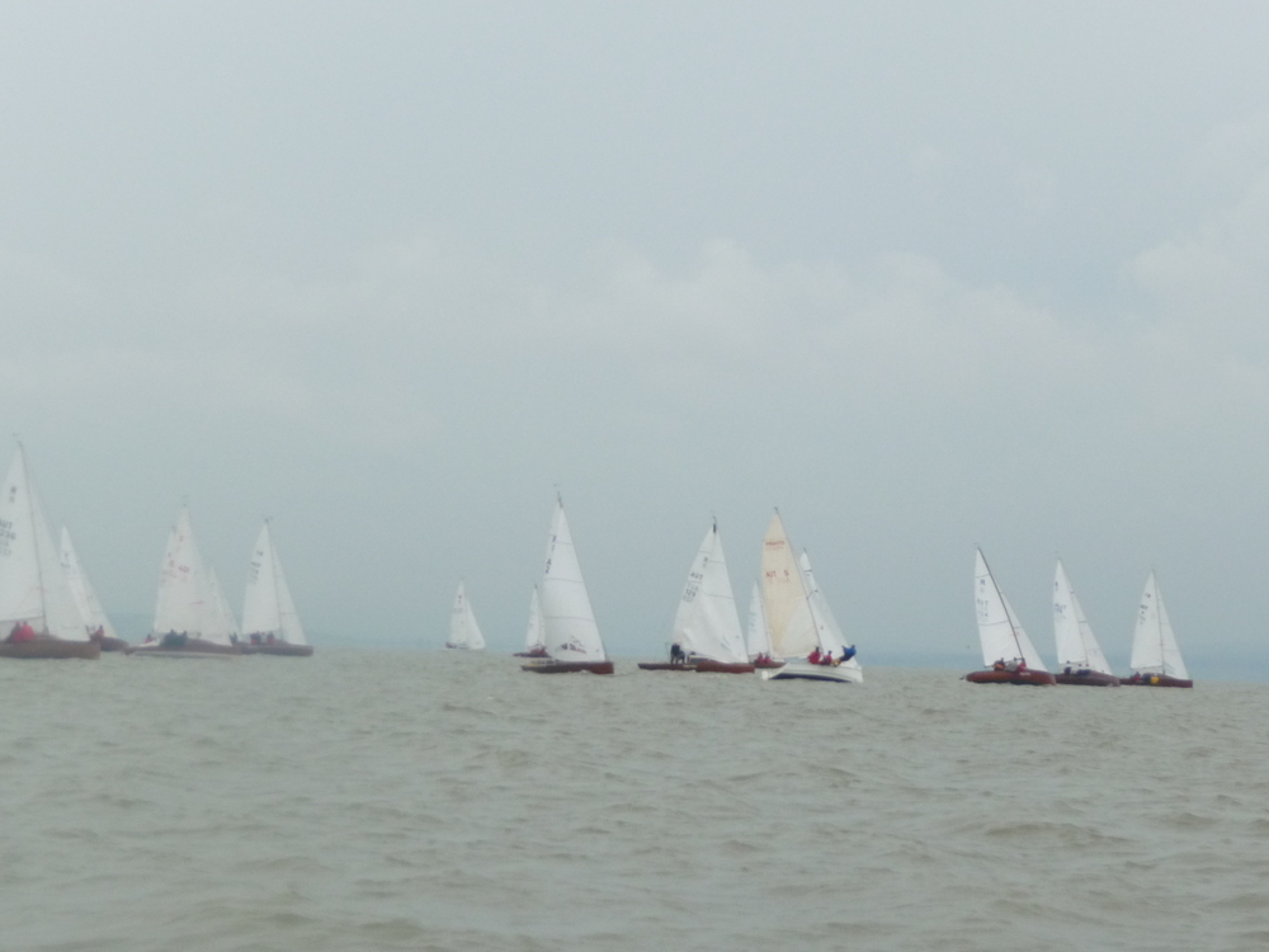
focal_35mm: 106
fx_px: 3886
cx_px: 634
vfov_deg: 14.0
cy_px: 476
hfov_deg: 18.5
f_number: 4.7
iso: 160
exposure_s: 1/500
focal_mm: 16.3
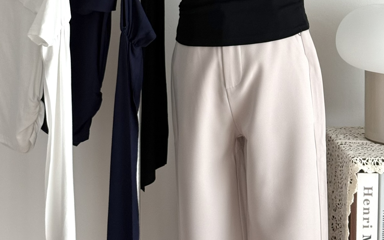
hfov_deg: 24.3
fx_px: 889
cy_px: -48
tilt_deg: -3.5
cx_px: 161
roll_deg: +0.0
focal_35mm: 85
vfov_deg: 14.8
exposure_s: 1/60
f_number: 1.78
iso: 160
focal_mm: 6.76
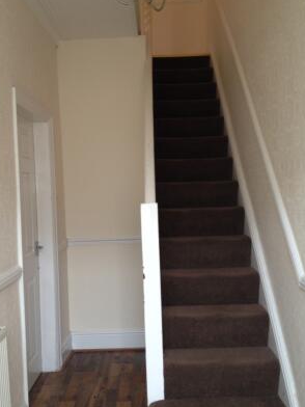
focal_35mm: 39
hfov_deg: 36.8
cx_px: 154
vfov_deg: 47.9
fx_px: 458
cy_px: 204
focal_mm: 4.28
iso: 80
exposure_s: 1/20
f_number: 2.4
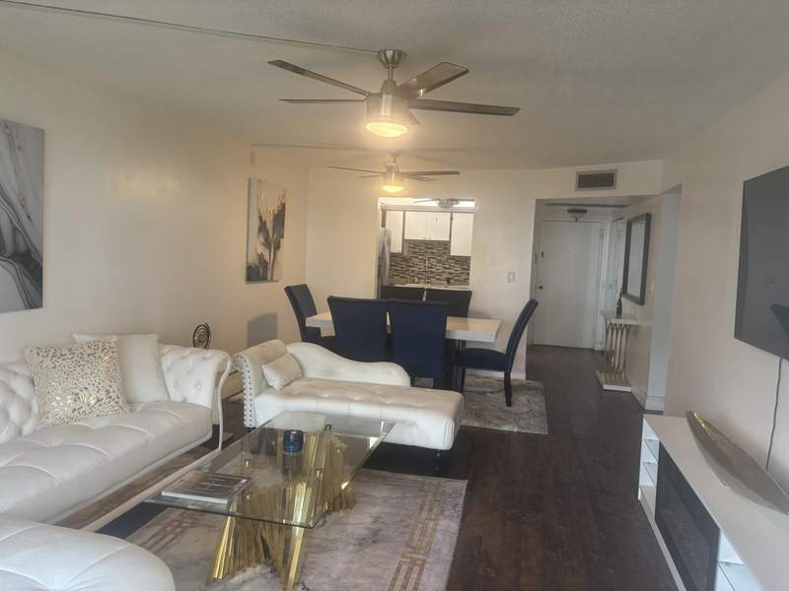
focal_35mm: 26
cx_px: 394
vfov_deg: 53.1
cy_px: 296
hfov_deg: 67.3
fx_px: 593
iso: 160
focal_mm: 5.96
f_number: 1.6
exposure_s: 1/60
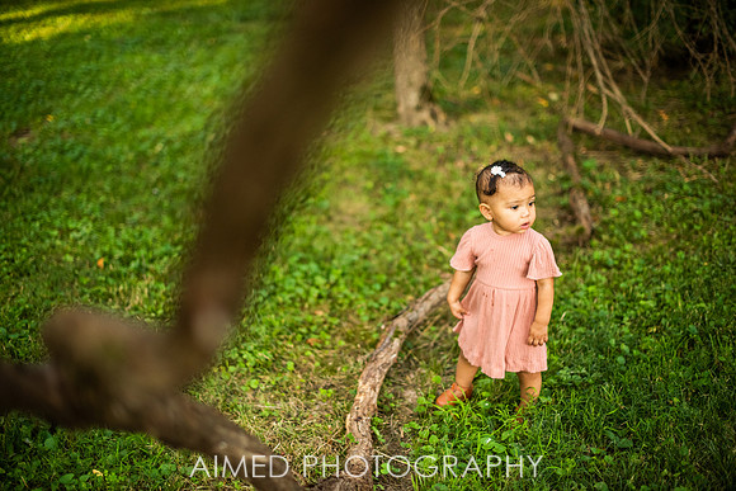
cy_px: 246
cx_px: 368
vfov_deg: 27.0
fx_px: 1022
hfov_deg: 39.6
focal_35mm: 50
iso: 1000
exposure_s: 1/1000
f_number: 1.8
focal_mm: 50
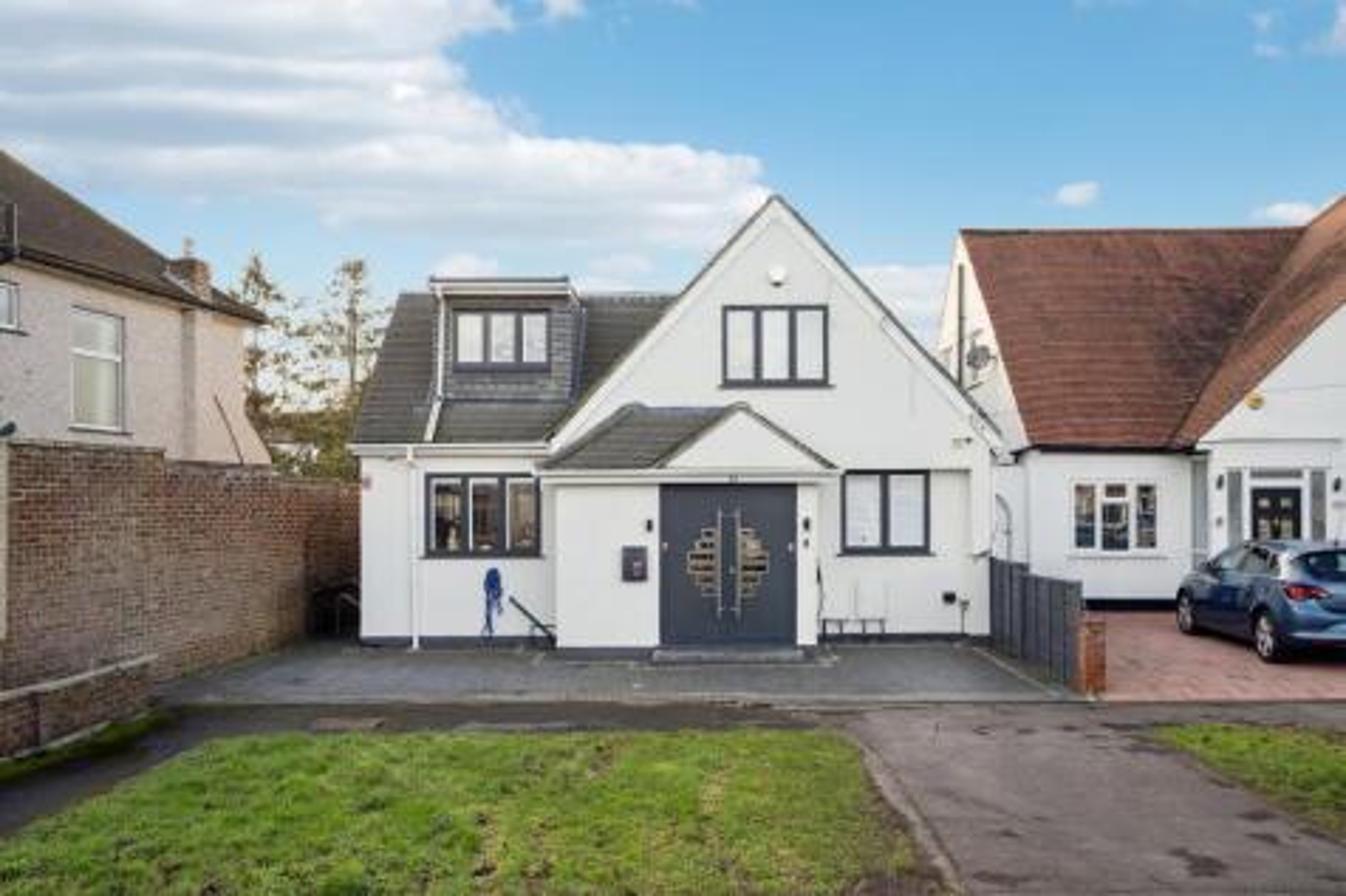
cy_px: 448
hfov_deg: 60.3
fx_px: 1159
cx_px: 673
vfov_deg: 42.3
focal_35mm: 31
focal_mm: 31
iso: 320
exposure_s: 1/160
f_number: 5
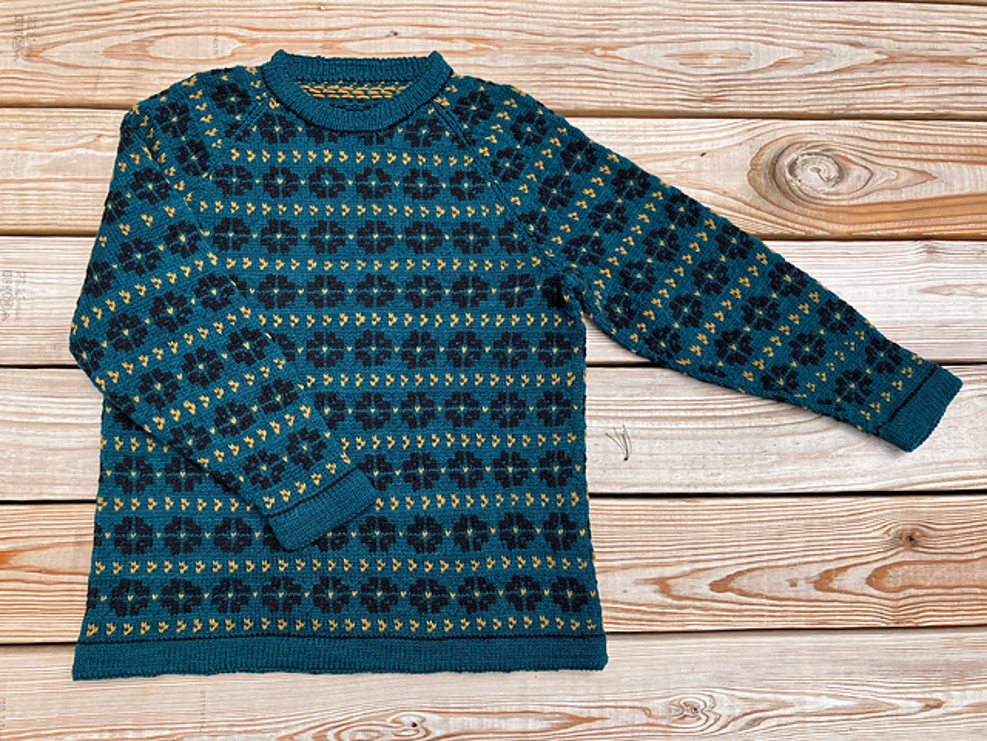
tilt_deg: -81.8
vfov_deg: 49.7
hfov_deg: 63.4
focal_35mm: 28
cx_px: 494
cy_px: 370
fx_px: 798
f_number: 1.8
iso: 32
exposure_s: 1/684
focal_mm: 3.99
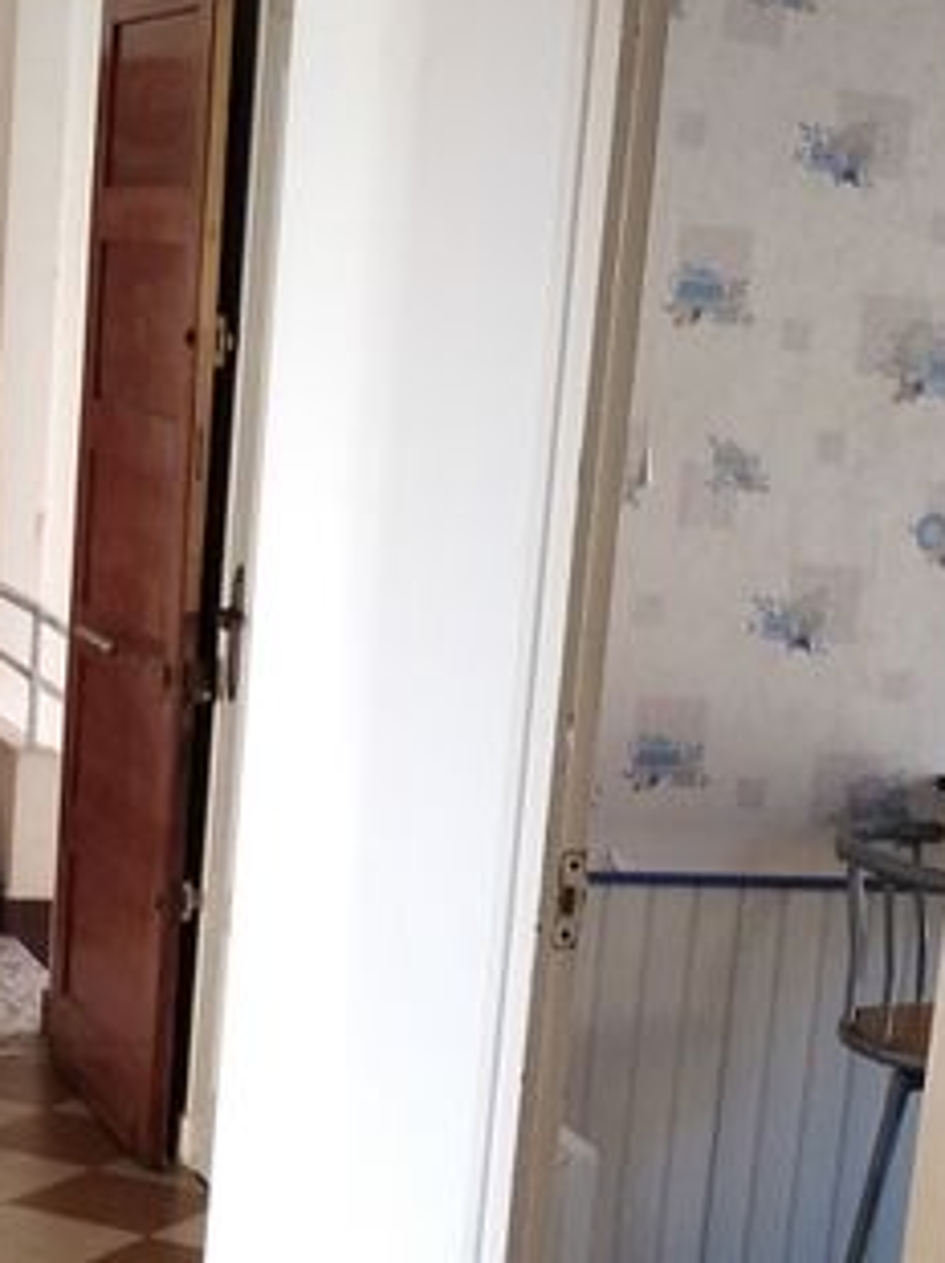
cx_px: 570
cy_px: 1019
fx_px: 3062
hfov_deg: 17.5
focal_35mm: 84
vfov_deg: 23.0
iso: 317
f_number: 2.2
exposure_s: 1/33.3
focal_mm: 3.46
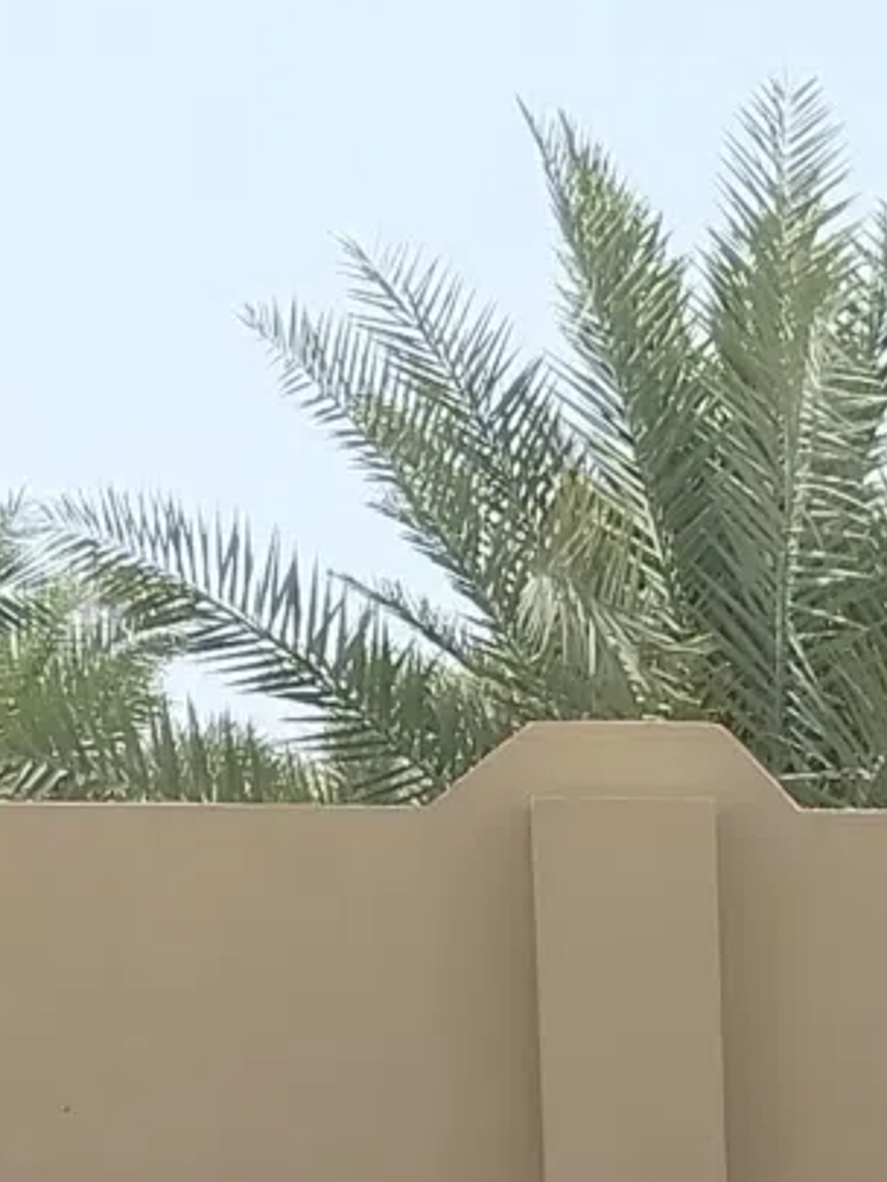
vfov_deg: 10.4
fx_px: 6215
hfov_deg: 8.0
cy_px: 1861
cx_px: 1456
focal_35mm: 182
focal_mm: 4.05
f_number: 1.8
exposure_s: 1/823
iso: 100
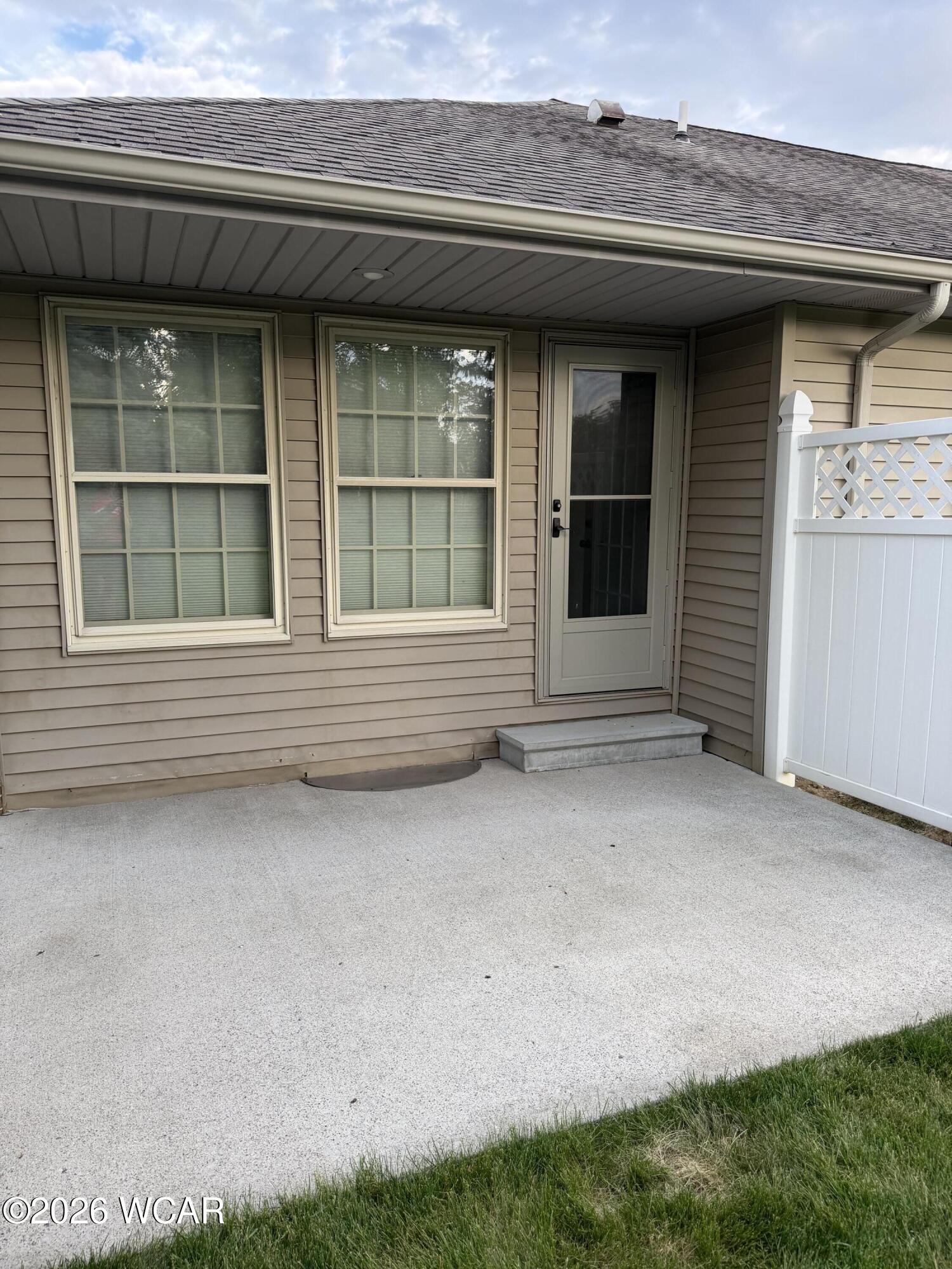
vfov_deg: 71.6
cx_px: 476
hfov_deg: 56.8
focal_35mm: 24
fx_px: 880
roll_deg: -0.4
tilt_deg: -9.7
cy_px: 634
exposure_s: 1/405
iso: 100
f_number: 1.78
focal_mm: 6.76
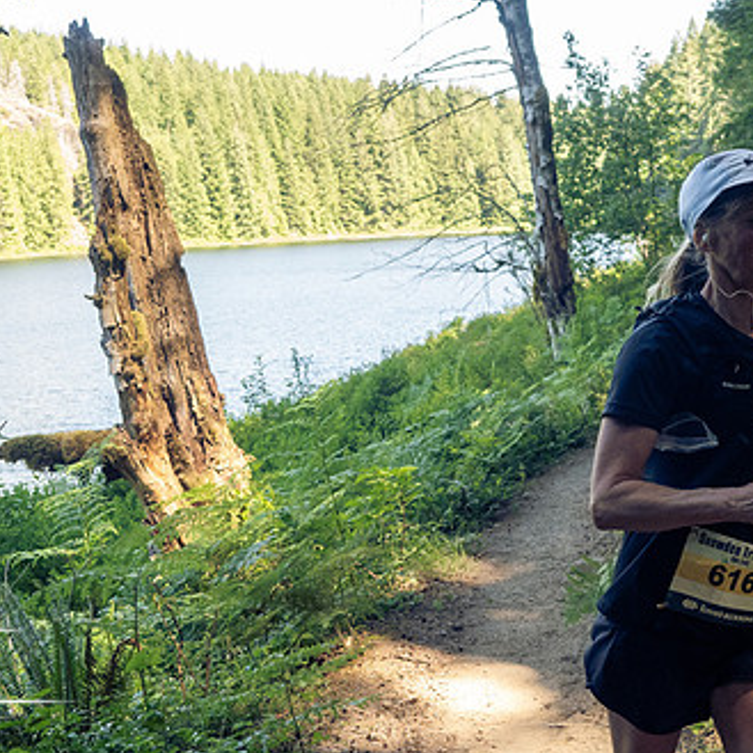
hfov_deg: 32.0
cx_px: 481
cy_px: 379
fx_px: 1304
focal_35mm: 53
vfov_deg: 32.2
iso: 1250
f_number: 2.8
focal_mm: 17
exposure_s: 1/1000
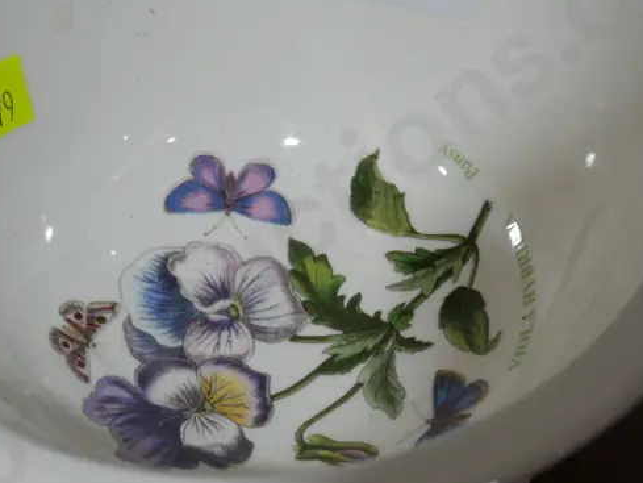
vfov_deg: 13.1
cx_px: 259
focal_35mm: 113
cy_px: 261
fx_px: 2100
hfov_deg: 17.4
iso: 200
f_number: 5.3
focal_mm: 27
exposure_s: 1/60
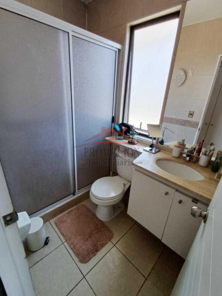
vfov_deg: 94.5
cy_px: 148
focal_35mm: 16
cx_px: 111
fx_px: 137
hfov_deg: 78.1
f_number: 2.2
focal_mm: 1.64
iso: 80
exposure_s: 1/50
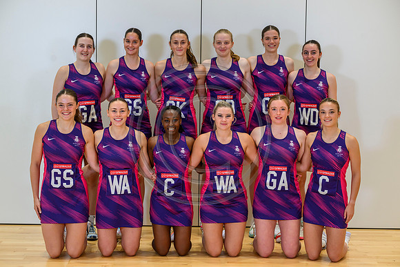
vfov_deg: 19.5
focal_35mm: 70
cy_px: 134
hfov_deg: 28.8
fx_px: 778
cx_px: 200
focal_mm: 70
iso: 1600
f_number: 4.5
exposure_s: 1/160
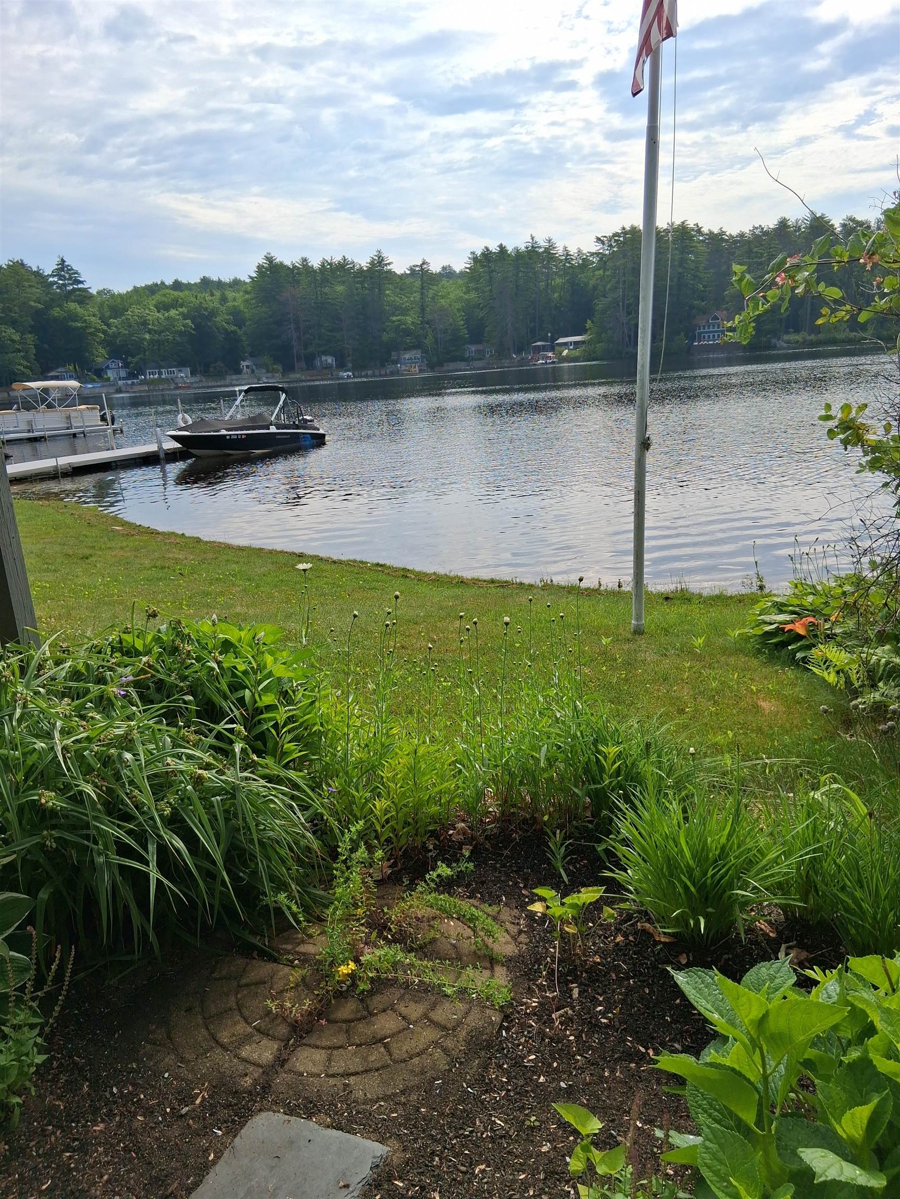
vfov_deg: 67.3
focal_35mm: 26
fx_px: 901
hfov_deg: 53.1
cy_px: 600
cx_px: 450
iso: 25
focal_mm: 3.98
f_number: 1.8
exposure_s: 1/1209
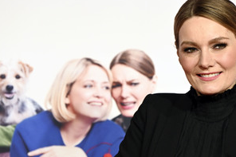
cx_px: 127
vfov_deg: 4.5
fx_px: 1998
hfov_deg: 6.8
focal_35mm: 305
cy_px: 101
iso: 1250
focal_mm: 200
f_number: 6.3
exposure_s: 1/160
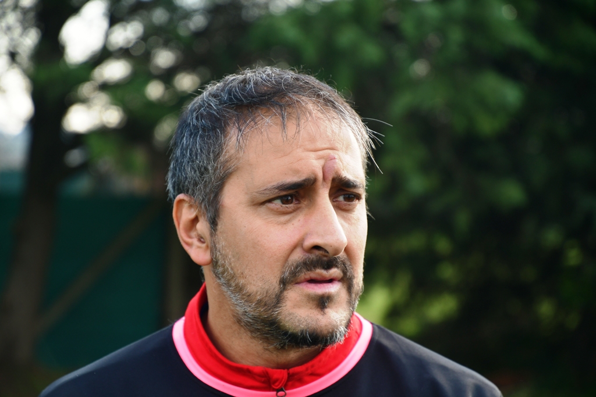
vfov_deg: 11.4
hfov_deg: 17.1
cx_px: 298
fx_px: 1987
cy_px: 198
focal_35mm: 120
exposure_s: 1/160
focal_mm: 80
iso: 125
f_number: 4.5
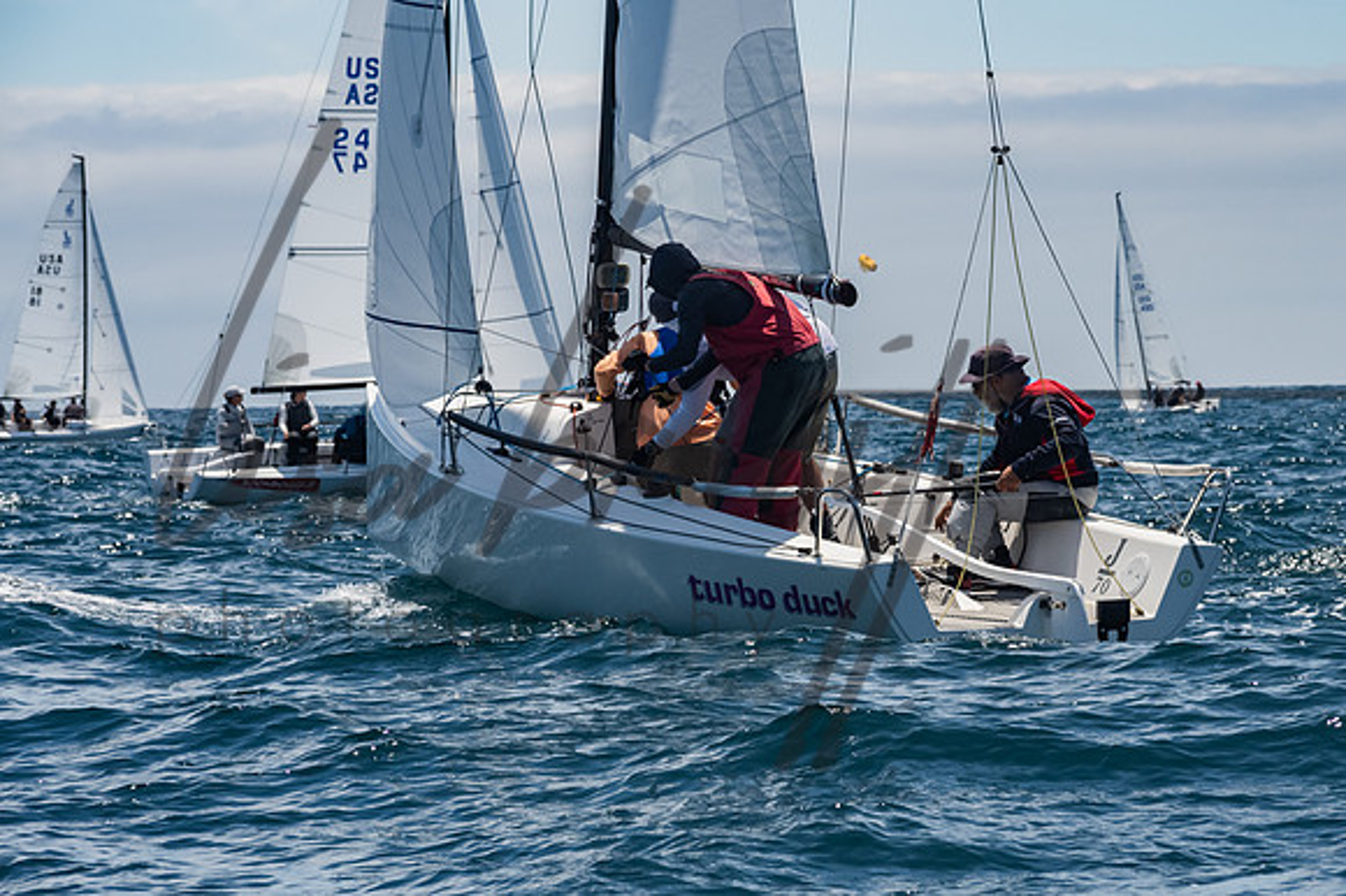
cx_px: 673
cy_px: 448
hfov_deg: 9.2
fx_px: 8407
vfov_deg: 6.1
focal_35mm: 225
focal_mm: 150
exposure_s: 1/1250
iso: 640
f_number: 14
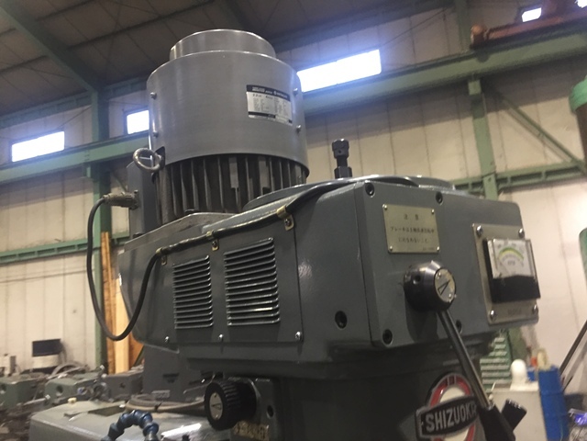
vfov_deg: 48.2
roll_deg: +2.5
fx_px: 492
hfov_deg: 61.7
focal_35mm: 29
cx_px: 294
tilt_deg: +8.4
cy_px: 220
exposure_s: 1/30
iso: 125
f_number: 2.2
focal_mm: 4.15
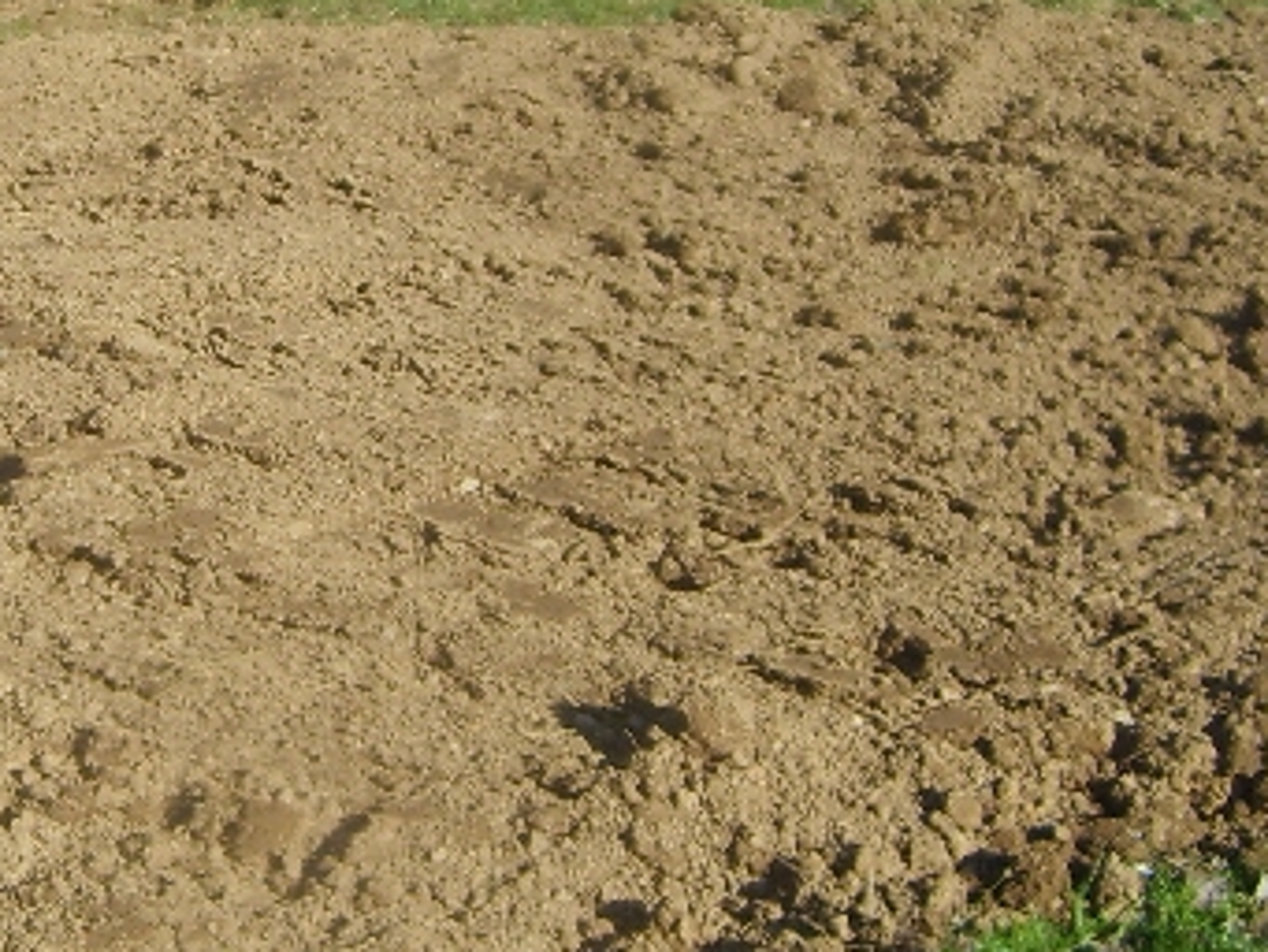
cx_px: 208
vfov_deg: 18.0
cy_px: 350
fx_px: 3005
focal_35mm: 82
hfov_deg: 23.4
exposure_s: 1/750
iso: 50
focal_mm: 5.8
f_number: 2.8
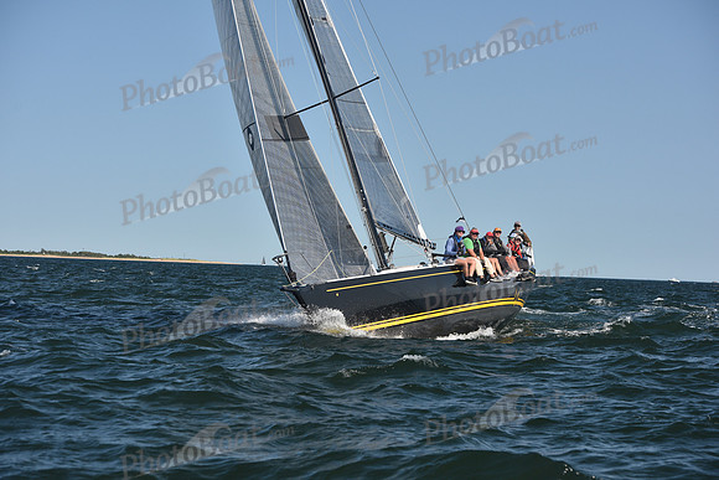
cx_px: 360
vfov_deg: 14.0
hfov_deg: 20.8
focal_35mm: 98
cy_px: 240
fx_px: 1958
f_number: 5
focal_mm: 98
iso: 250
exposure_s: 1/800
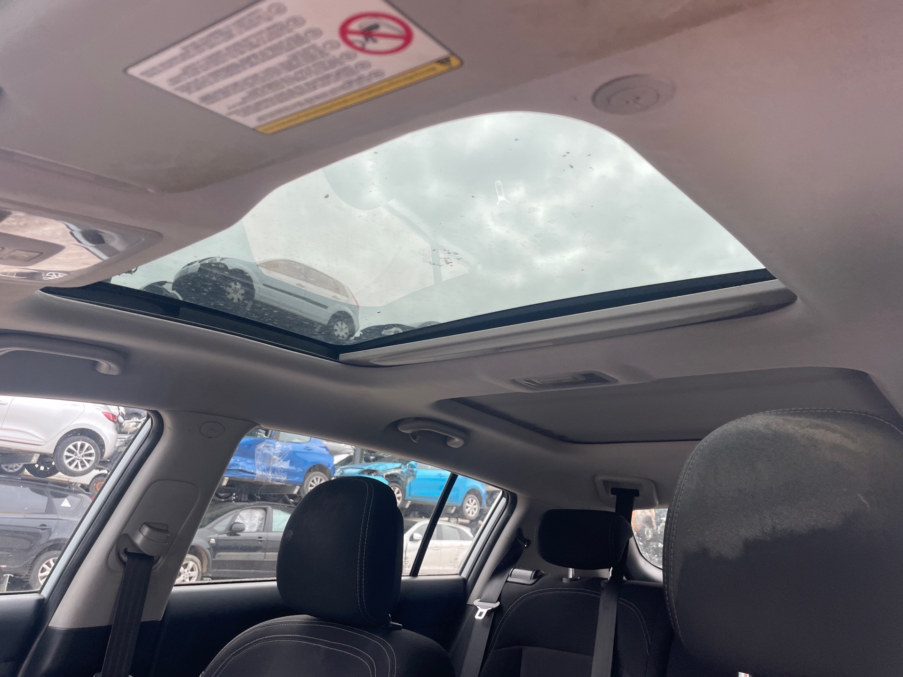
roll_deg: -5.0
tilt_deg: +15.1
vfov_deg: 53.1
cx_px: 452
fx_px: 678
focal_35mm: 26
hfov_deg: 67.3
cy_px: 338
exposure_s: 1/336
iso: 32
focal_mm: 4.2
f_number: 1.6
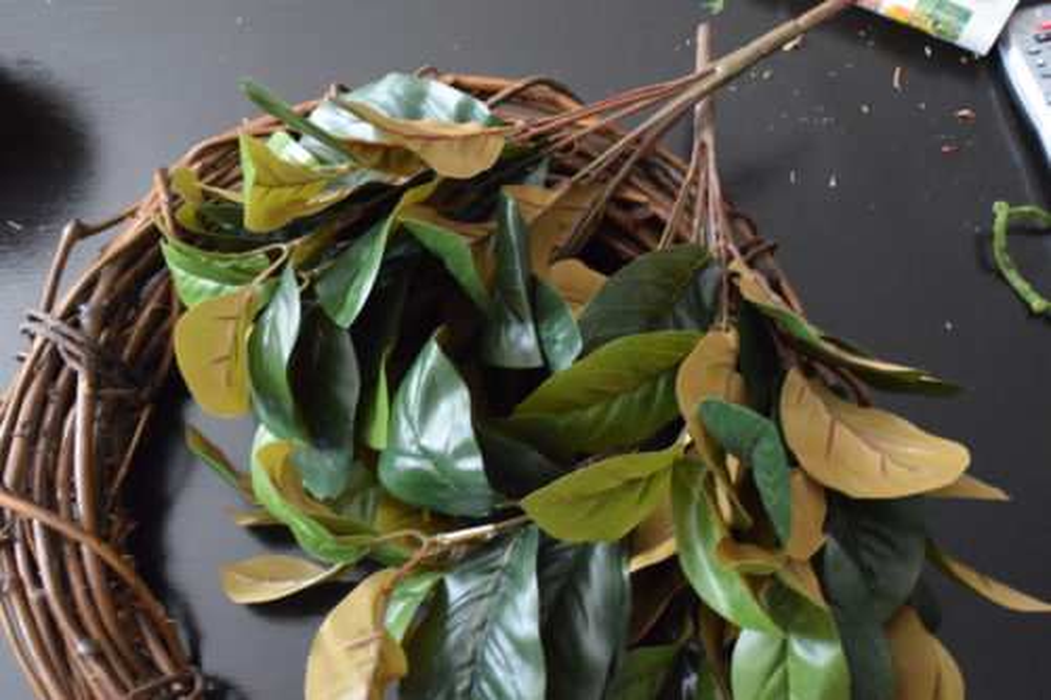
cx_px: 526
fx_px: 1226
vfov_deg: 31.9
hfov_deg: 46.4
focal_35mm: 42
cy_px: 350
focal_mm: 28
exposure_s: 1/25
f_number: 13
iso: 6400
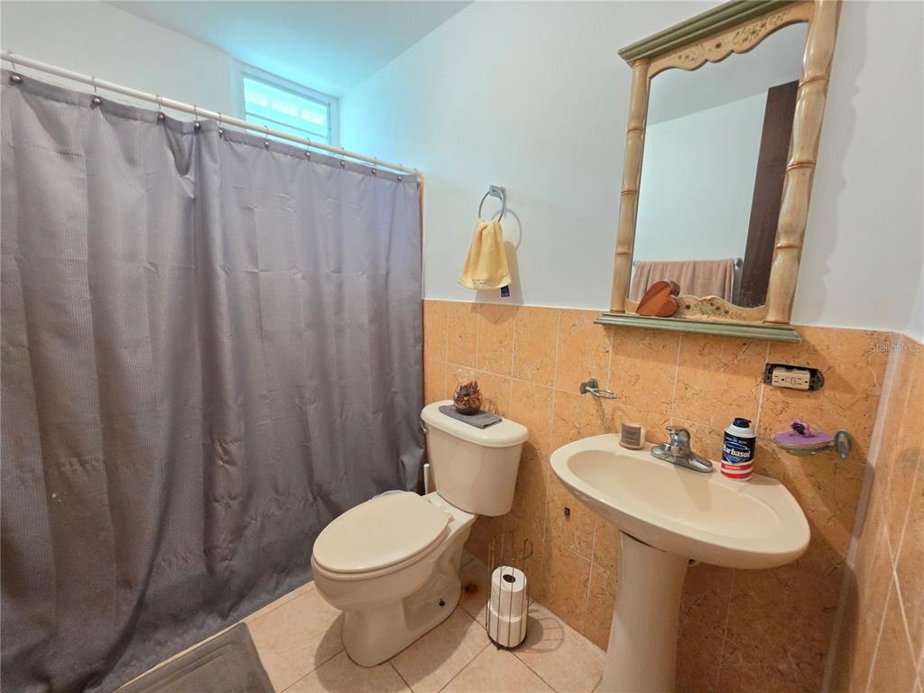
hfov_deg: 106.2
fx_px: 347
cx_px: 462
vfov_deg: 89.9
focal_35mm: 13
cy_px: 346
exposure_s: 1/60
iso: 320
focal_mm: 2.2
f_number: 1.9
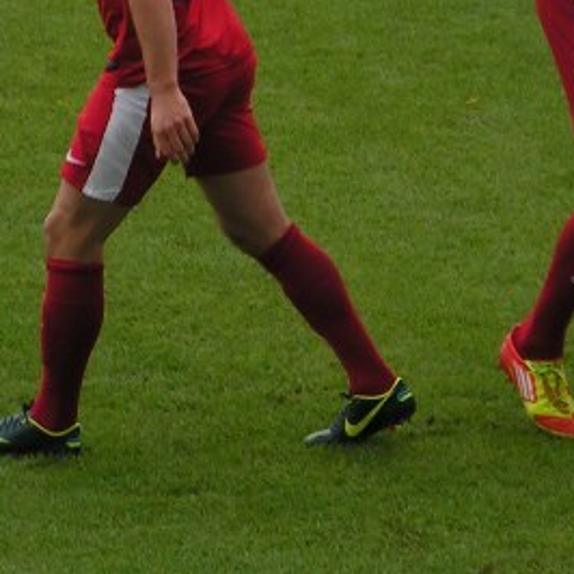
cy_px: 39
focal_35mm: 399
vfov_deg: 4.4
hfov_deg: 4.4
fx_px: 7485
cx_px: 570
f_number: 4.5
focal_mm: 22.9
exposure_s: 1/200
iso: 50
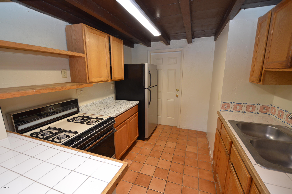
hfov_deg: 100.4
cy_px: 97
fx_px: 122
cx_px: 146
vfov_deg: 77.2
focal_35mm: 15
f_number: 4
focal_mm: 10
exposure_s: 1/60
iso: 400
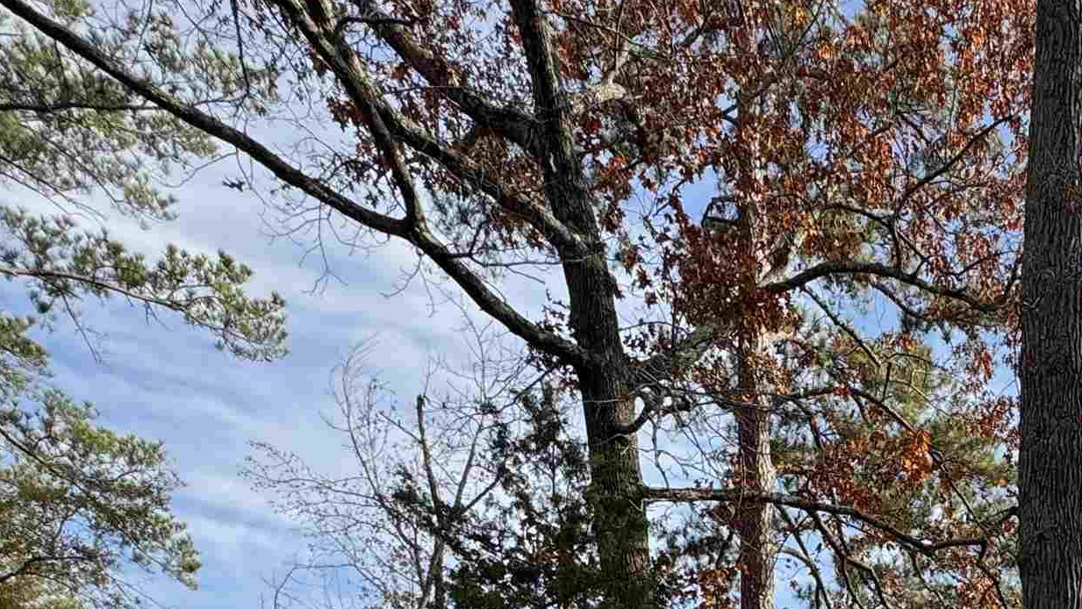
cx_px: 980
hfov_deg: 47.3
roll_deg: +0.8
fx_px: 1090
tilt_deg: +0.2
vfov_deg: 24.1
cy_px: 928
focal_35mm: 38
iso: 40
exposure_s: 1/858
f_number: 2.2
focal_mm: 2.22
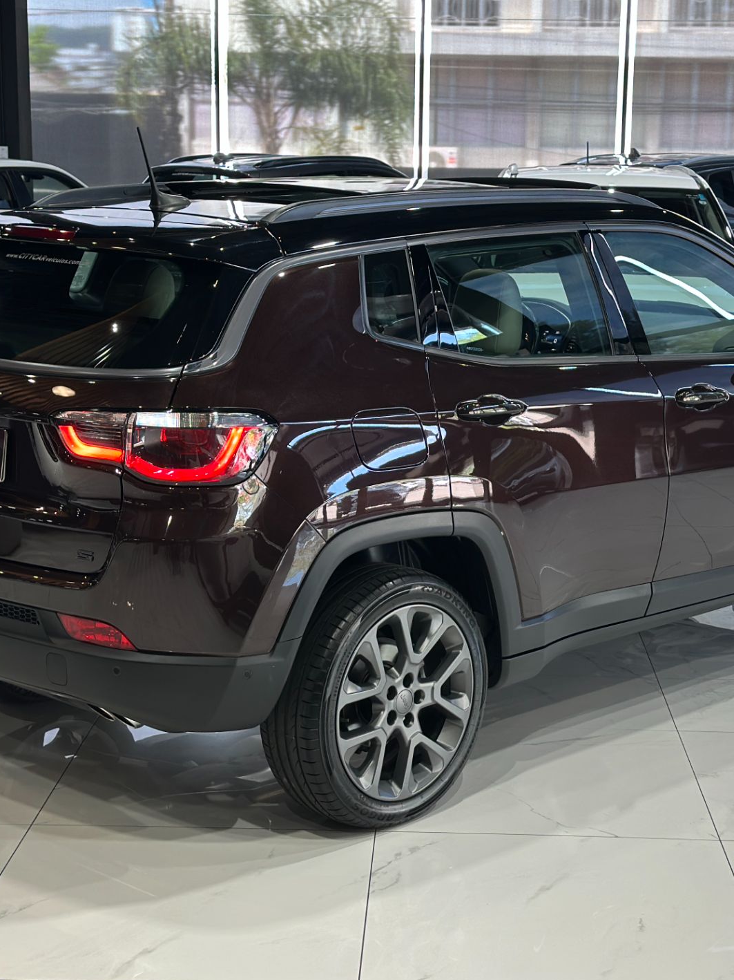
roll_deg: -1.3
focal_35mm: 65
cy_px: 486
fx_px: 1838
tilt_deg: -11.4
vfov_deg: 29.8
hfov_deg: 22.6
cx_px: 414
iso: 100
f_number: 1.78
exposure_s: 1/60
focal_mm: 6.86
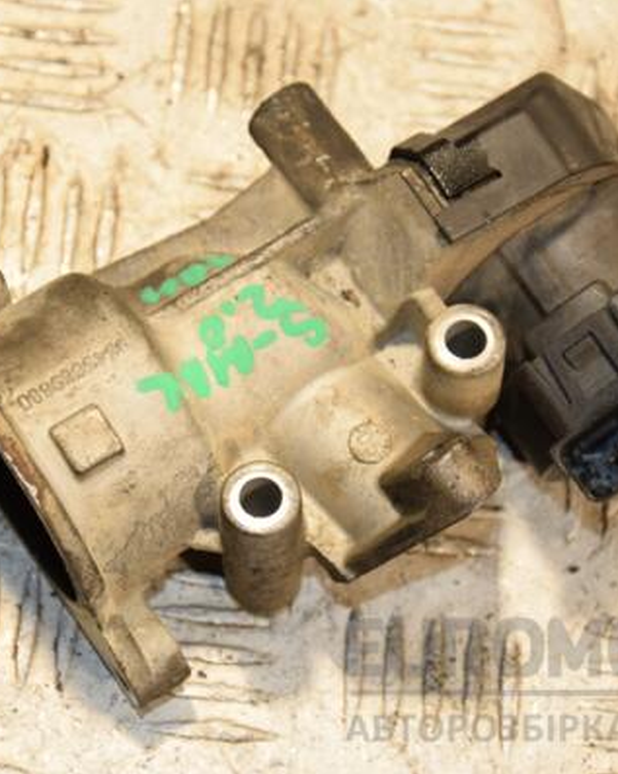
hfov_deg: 11.7
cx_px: 308
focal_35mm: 132
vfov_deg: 14.6
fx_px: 3021
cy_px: 388
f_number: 5.6
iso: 800
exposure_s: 1/200
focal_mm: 62
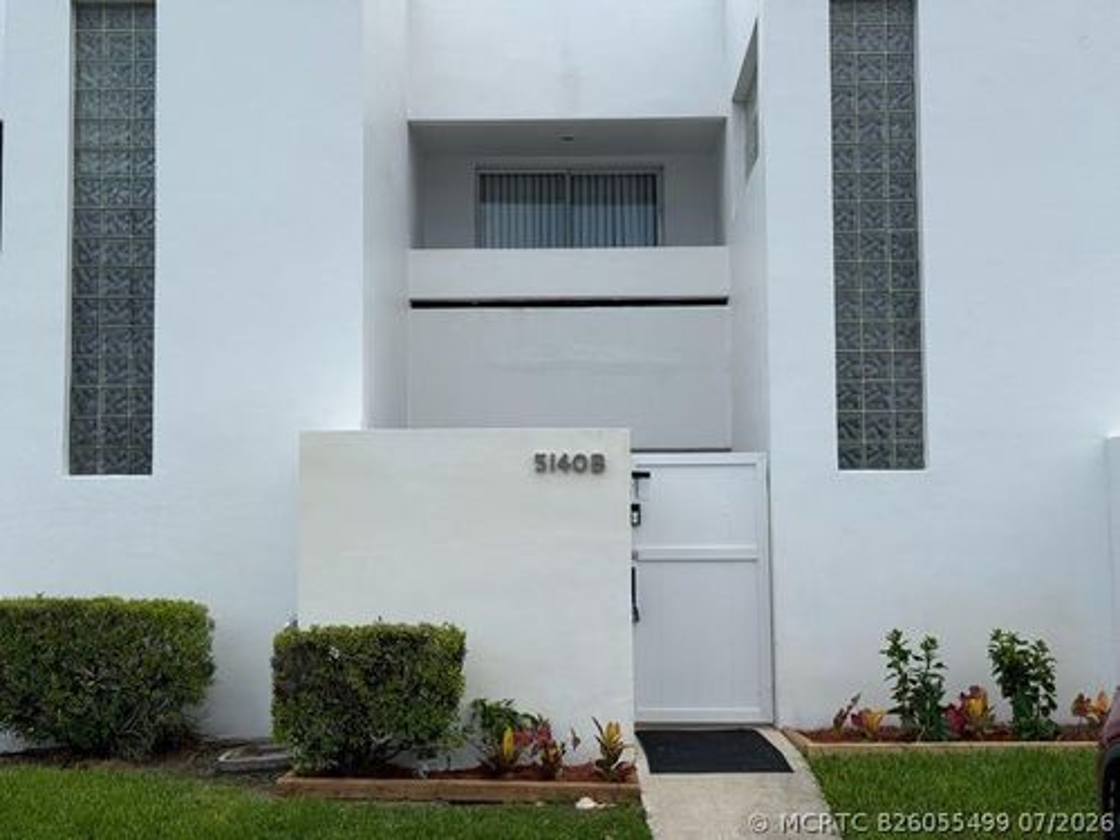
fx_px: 1553
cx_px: 560
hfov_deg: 39.7
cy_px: 420
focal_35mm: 48
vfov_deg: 30.3
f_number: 1.78
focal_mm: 6.76
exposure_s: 1/2667
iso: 64
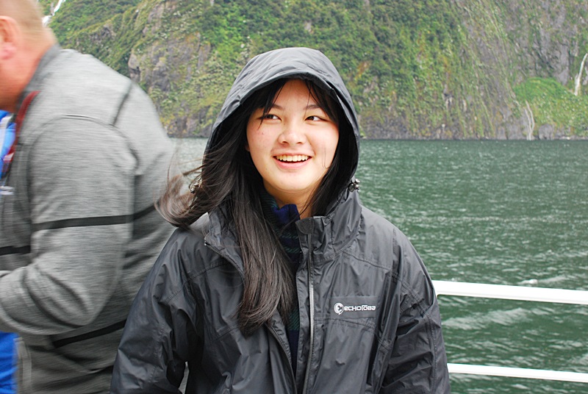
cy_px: 197
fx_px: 687
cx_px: 294
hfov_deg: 46.3
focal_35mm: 42
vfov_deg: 32.0
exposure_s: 1/60
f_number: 6.3
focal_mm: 28
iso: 400
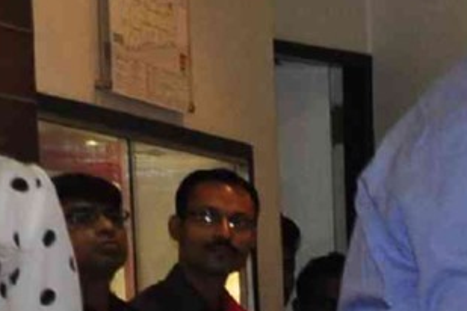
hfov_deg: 6.6
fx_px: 3550
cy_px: 512
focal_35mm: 274
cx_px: 1608
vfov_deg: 5.0
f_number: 5.6
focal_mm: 25
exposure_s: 1/160
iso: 400
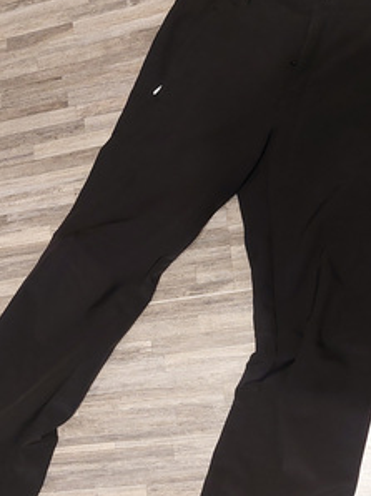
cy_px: 261
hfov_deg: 34.2
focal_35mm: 42
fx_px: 601
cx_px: 219
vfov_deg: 44.8
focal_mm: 5.23
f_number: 1.8
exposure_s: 1/25
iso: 640
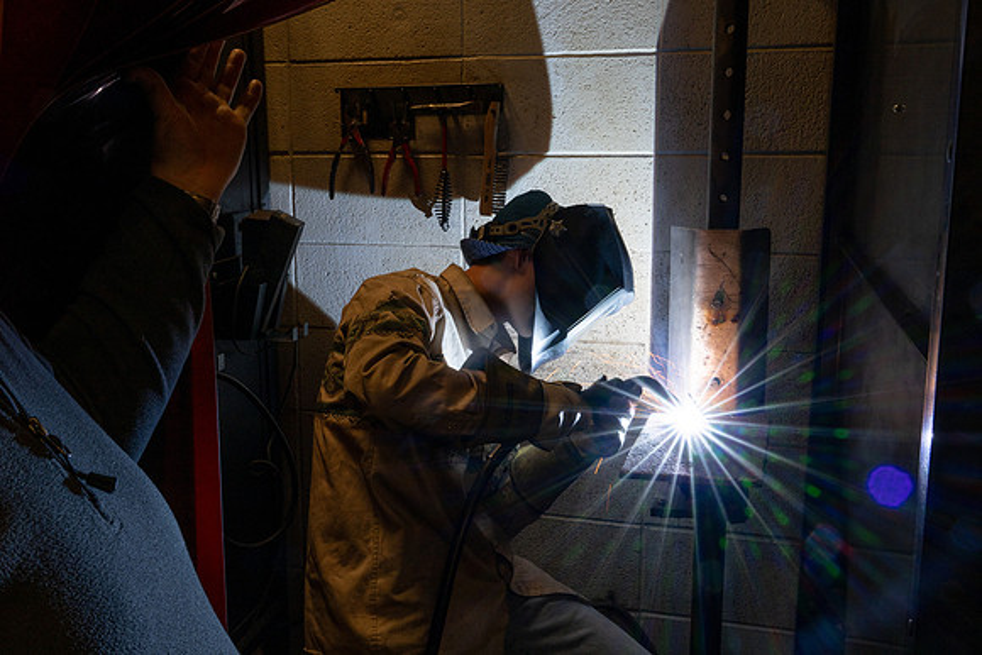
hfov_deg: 50.7
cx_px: 395
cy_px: 315
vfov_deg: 35.3
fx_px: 1029
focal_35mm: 38
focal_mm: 24
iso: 32
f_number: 22
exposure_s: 1/20
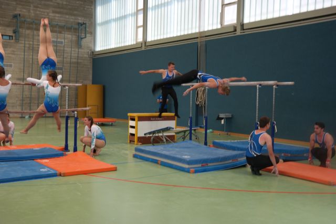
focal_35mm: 41
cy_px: 112
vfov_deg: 32.6
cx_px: 168
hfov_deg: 47.4
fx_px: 383
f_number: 4
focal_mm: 27
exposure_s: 1/50
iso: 200
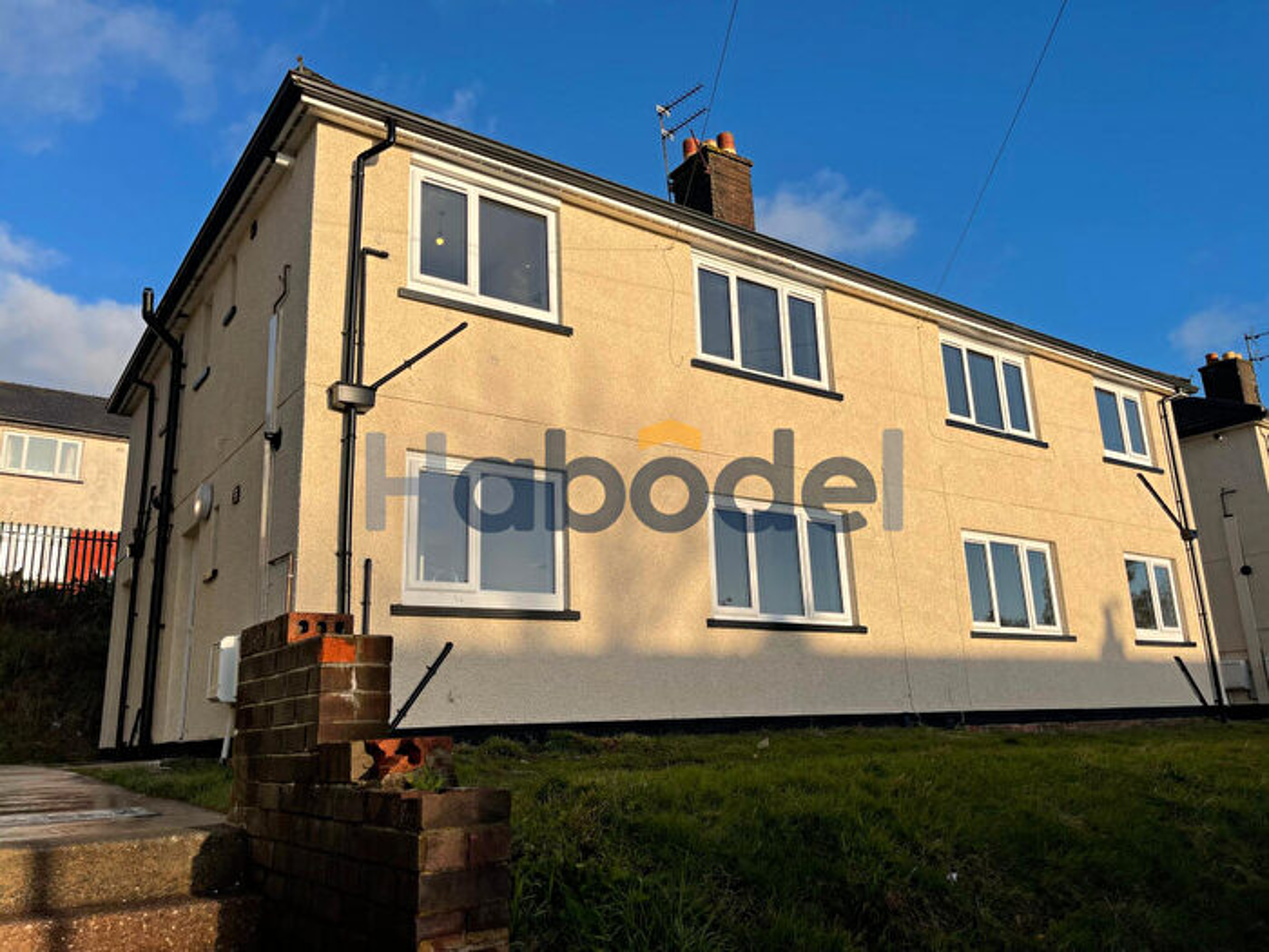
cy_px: 476
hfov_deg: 67.3
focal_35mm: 26
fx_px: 953
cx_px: 634
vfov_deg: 53.1
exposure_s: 1/4525
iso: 32
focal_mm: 5.1
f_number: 1.6
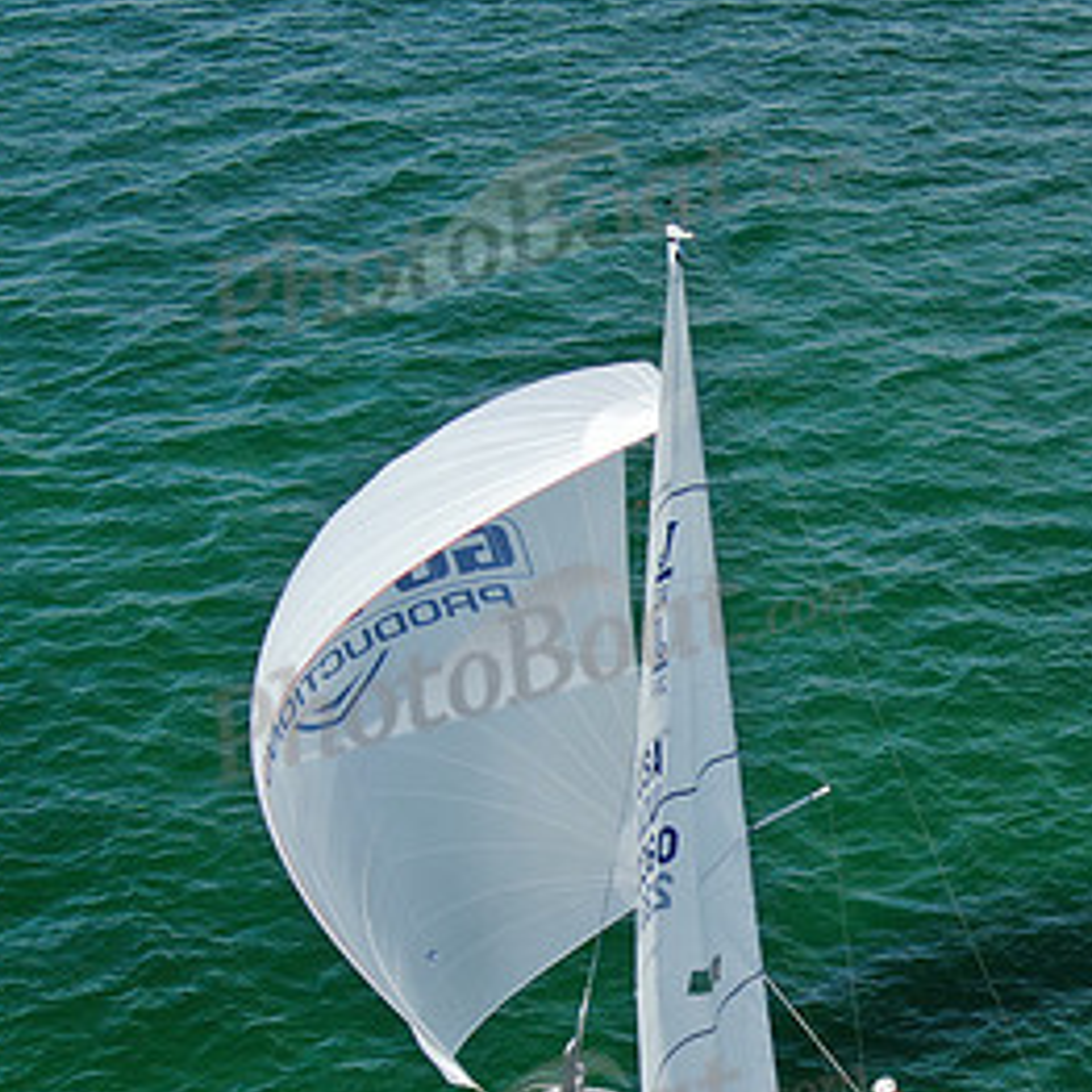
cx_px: 1113
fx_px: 3355
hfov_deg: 18.0
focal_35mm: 94
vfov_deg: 18.4
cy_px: 840
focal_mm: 8.6
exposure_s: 1/640
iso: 100
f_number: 3.8
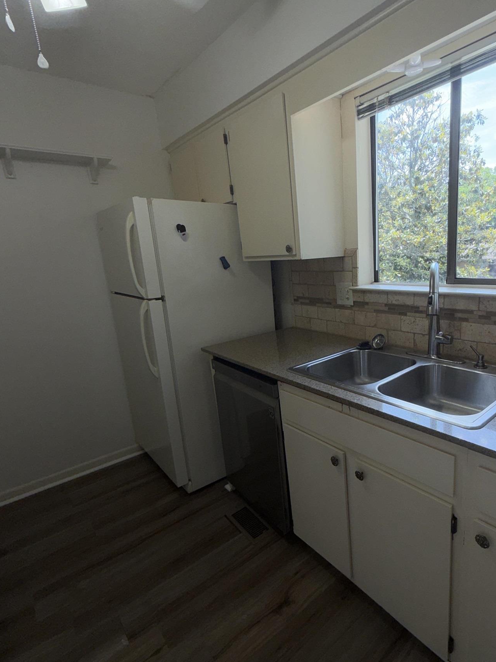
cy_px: 348
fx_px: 363
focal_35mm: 19
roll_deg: +3.1
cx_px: 329
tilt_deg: -14.3
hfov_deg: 66.9
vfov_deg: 84.6
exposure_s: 1/156
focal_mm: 2.22
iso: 16
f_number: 2.2
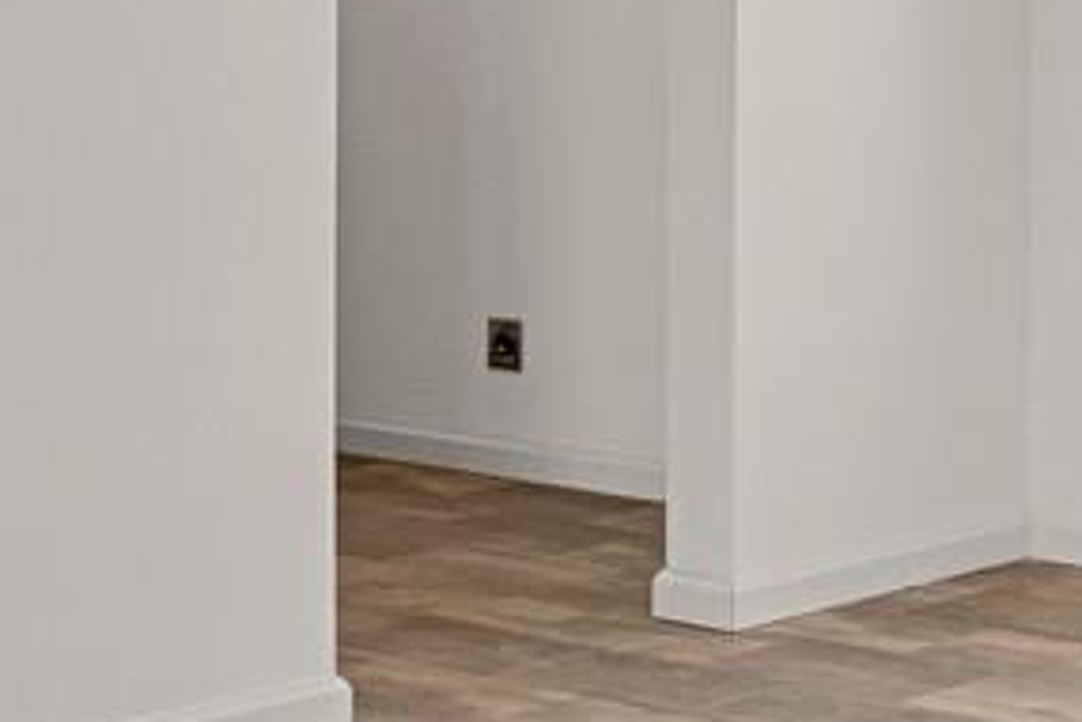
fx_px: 2857
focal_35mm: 95
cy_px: -91
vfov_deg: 14.1
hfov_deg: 19.4
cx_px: 1496
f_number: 8
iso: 250
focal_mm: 17
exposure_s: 1.3
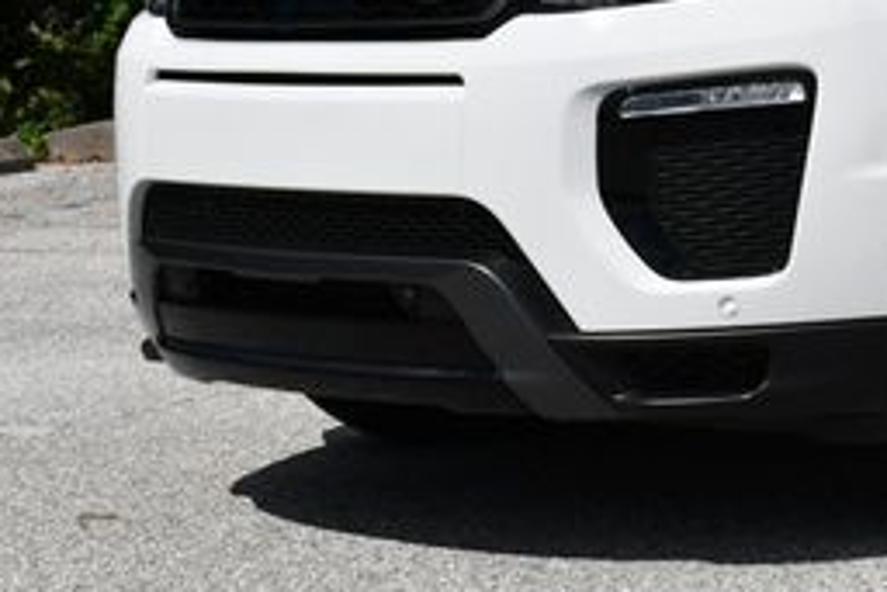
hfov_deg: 14.2
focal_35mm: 140
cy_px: -42
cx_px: 1074
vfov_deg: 9.7
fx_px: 3451
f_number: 10
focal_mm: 28
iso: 100
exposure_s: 1/400
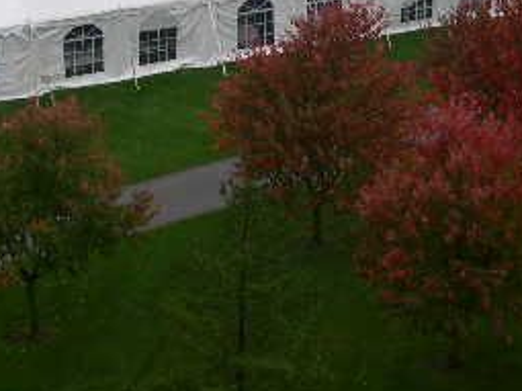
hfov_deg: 16.7
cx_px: 186
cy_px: -90
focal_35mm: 118
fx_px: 1779
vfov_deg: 12.2
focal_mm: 10.1
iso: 100
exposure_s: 1/280
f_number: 3.1
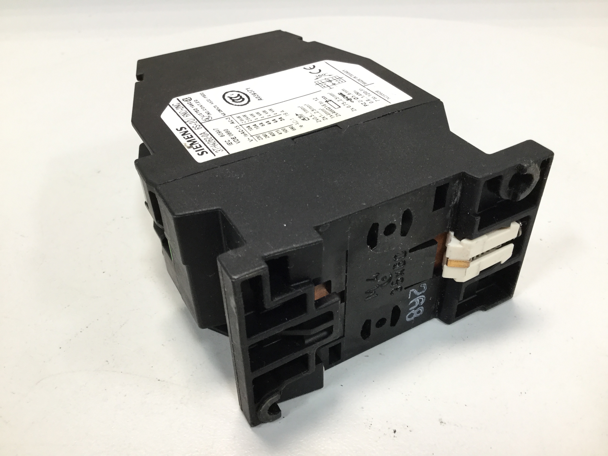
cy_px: 228
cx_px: 304
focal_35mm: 31
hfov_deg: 58.4
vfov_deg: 45.4
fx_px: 544
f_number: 2.4
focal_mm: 3.3
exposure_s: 1/30
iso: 64
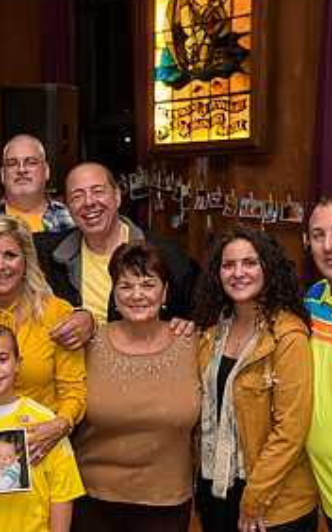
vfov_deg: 31.4
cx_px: -30
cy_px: 339
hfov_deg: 19.2
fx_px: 942
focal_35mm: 65
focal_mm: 31
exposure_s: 1/125
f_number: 4
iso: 1000
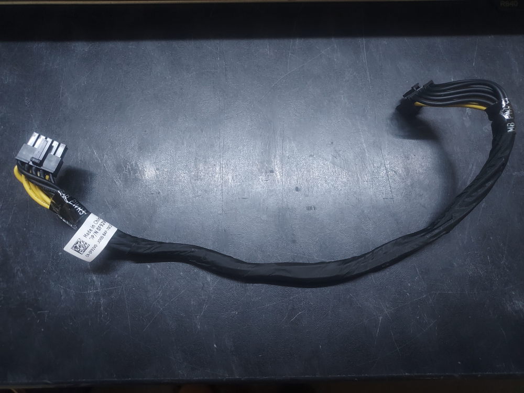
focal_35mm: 24
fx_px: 363
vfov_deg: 56.8
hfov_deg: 71.6
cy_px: 196
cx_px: 262
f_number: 1.8
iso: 400
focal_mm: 4.6
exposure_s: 1/60
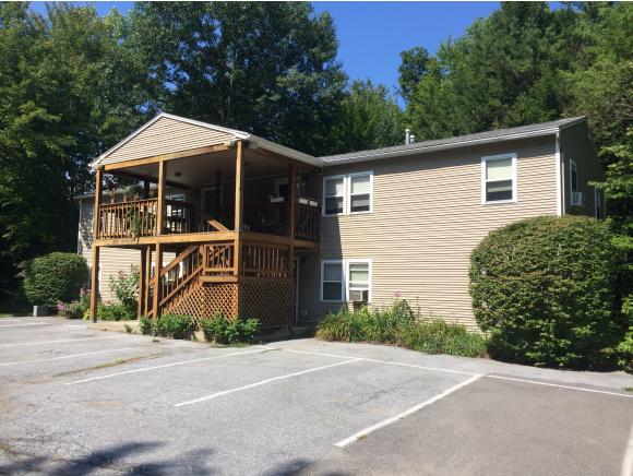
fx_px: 549
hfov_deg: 59.9
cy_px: 238
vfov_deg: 46.9
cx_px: 316
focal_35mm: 30
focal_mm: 4.12
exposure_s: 1/1866
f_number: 2.2
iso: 32
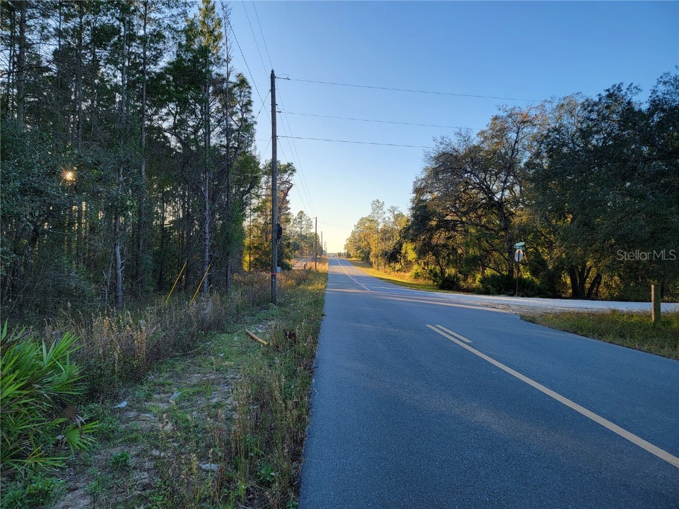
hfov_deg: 71.6
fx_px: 471
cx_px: 340
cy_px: 254
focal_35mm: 24
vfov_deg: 56.8
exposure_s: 1/195
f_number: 1.8
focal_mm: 6.7
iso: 16
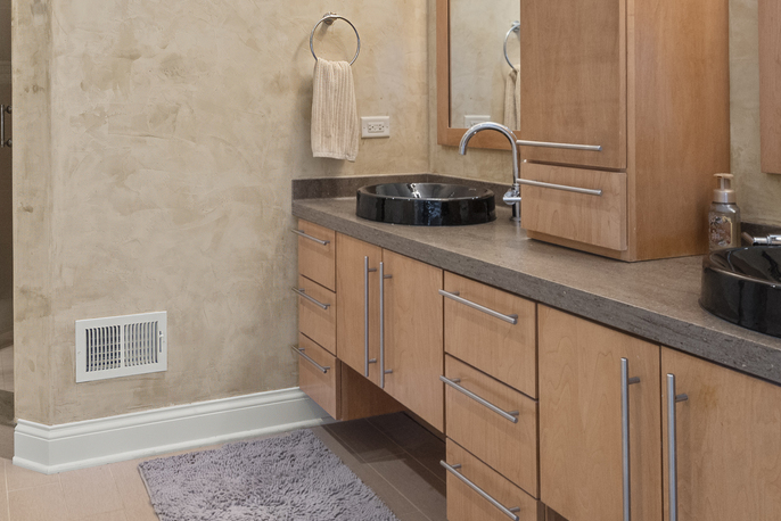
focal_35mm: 33
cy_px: 98
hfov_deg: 55.5
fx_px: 716
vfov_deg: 38.4
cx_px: 235
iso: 640
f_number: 11
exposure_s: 1/5
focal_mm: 14
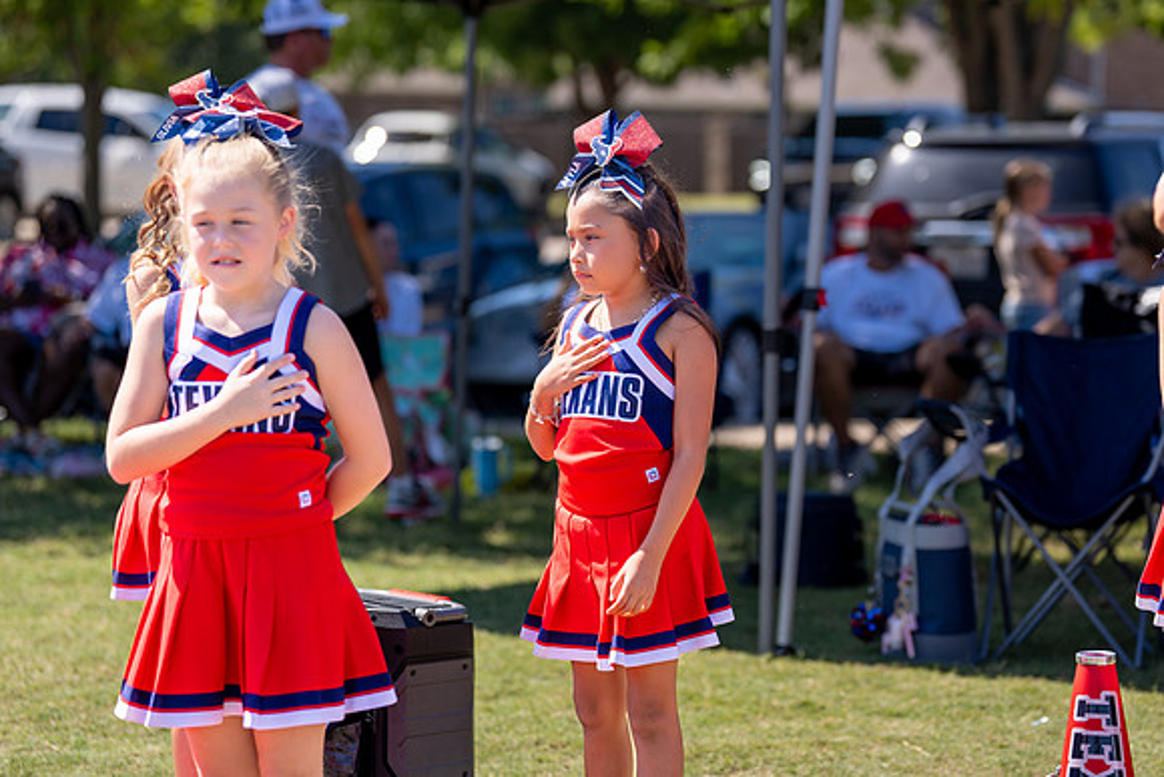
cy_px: 352
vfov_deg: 10.9
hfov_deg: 16.3
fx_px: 4055
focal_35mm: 125
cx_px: 633
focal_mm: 108
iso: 100
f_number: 2.8
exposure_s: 1/1250
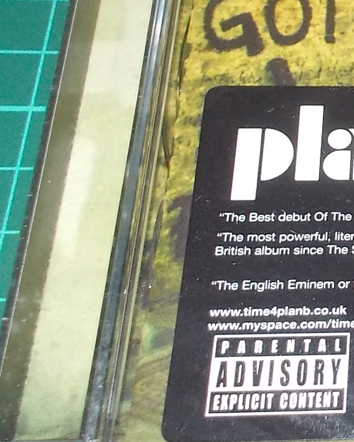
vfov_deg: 21.9
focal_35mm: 87
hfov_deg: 15.7
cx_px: 586
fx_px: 1140
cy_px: 158
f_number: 3.3
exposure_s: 1/30
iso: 200
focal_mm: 4.1
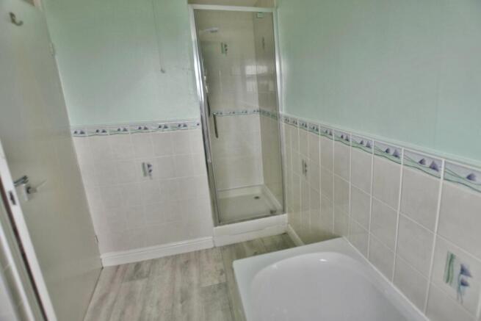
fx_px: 200
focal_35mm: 15
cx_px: 240
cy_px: 160
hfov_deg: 100.4
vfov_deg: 77.4
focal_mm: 10
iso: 100
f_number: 3.5
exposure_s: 1/10
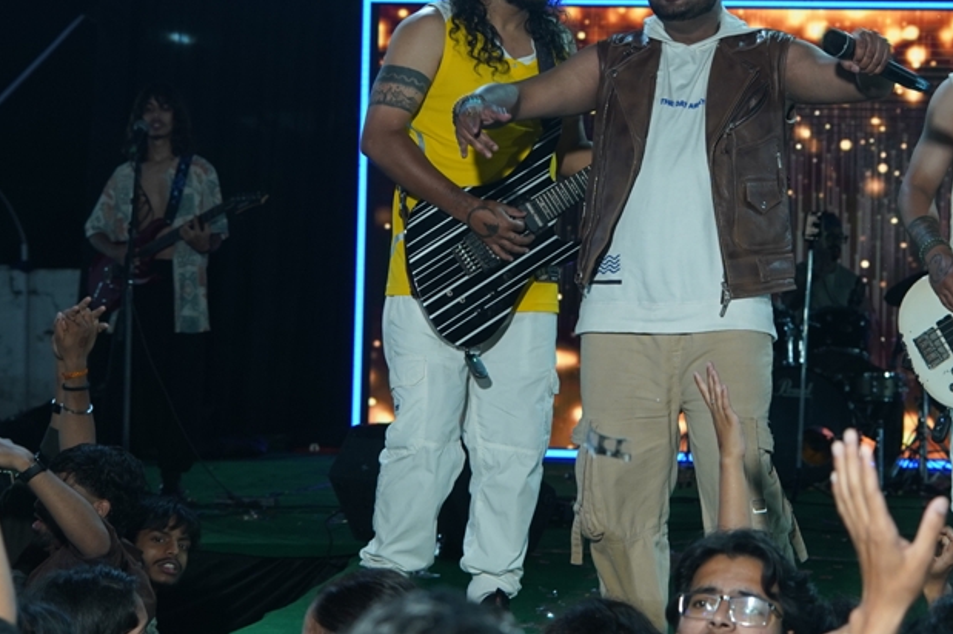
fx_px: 2566
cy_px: 182
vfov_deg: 14.1
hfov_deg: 21.0
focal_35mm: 97
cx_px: 644
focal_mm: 50
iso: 1000
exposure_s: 1/125
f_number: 4.5
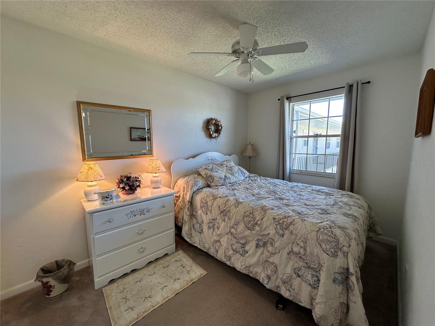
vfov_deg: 85.7
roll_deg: +0.5
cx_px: 218
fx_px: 176
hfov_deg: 102.1
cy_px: 163
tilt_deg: -7.2
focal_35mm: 14
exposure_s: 1/120
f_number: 2.2
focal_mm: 2.22
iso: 125
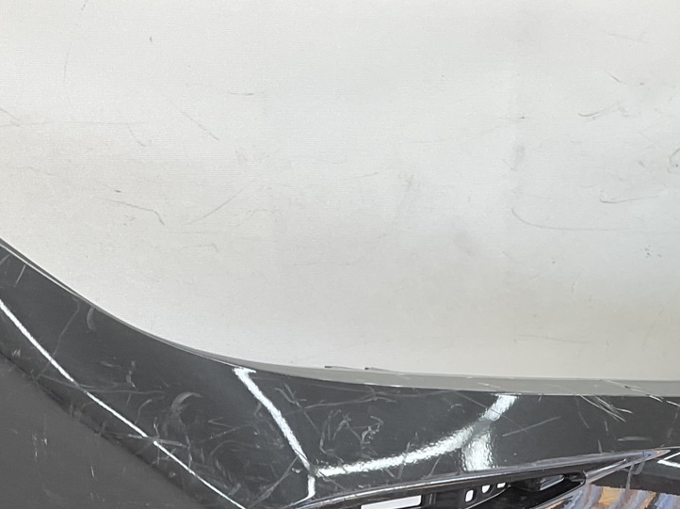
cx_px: 341
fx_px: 1591
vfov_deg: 17.0
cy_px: 691
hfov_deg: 24.1
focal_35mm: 81
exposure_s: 1/100
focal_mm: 3
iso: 25
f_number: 1.8
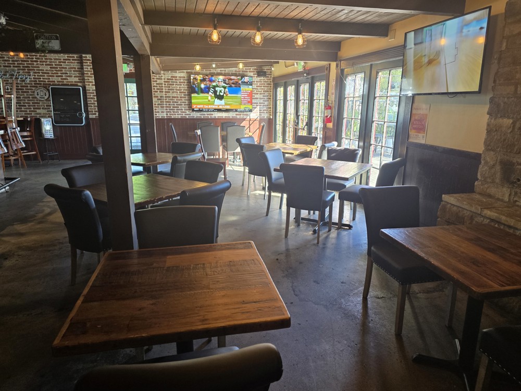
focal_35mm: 23
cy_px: 196
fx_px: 346
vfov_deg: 58.9
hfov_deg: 73.9
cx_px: 260
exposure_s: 1/120
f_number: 1.7
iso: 250
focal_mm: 6.3
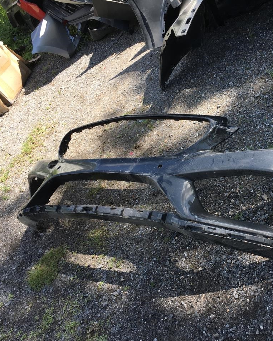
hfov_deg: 38.5
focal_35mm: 38
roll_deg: +38.7
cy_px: 170
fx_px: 384
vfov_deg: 47.9
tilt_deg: -40.1
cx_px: 191
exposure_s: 1/413
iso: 25
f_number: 2.2
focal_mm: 4.15
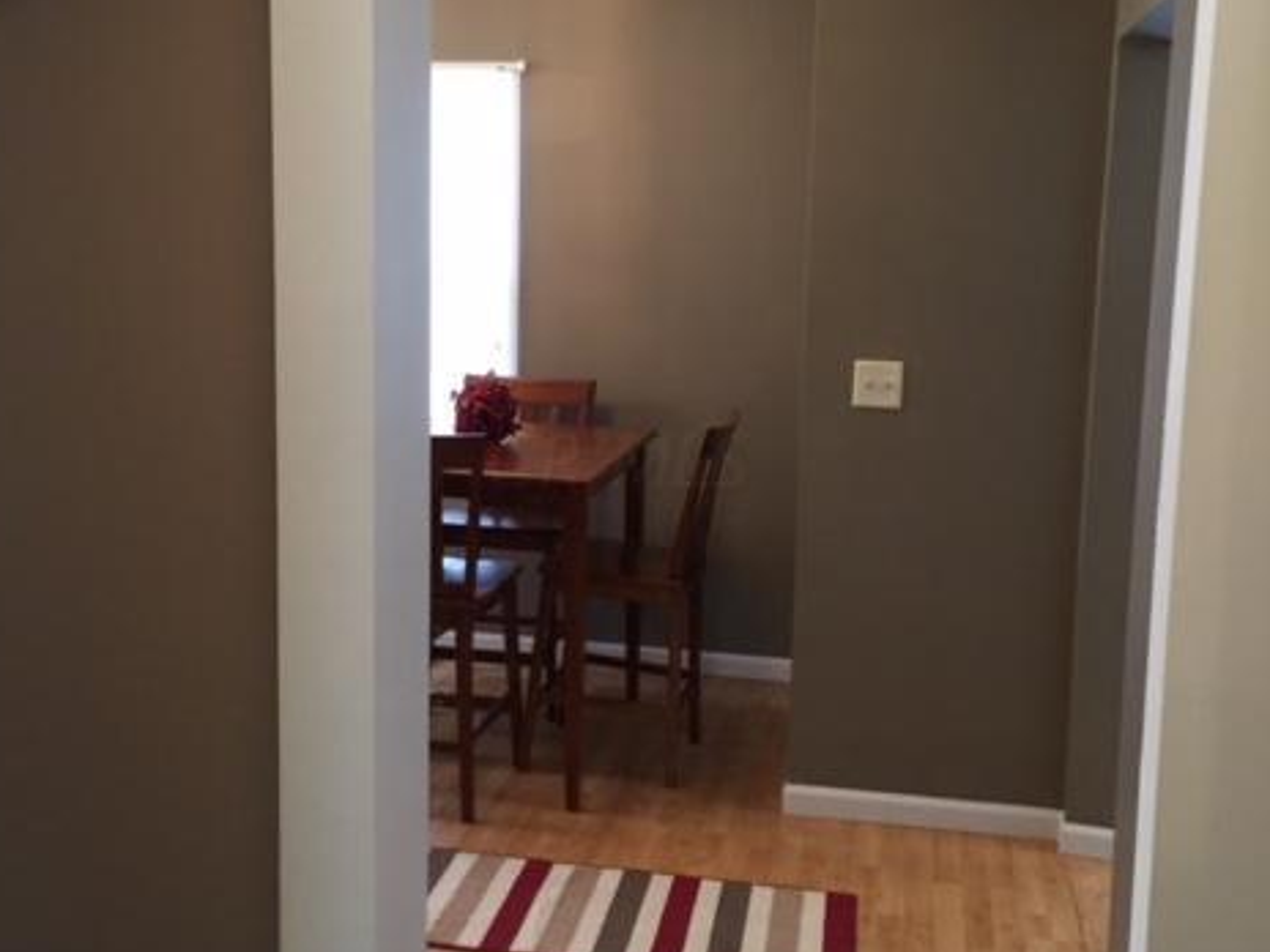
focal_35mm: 40
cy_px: 460
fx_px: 1468
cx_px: 619
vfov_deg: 36.0
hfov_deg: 46.8
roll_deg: -1.6
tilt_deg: -7.7
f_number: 2.2
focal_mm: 4.15
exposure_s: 1/15
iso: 100
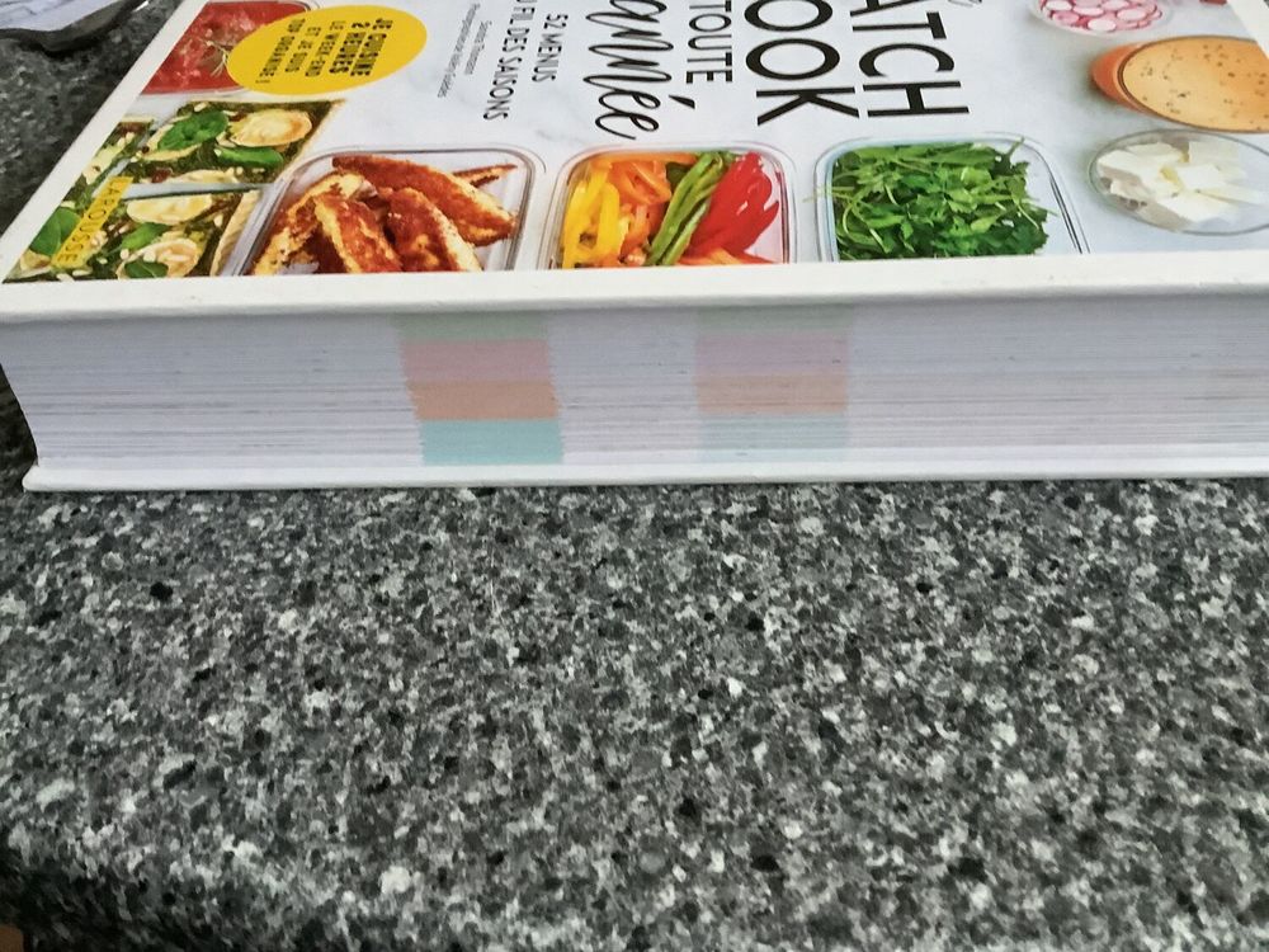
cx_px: 634
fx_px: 1136
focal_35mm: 31
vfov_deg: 45.4
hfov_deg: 58.4
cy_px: 476
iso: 400
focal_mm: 3.3
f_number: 2.4
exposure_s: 1/40
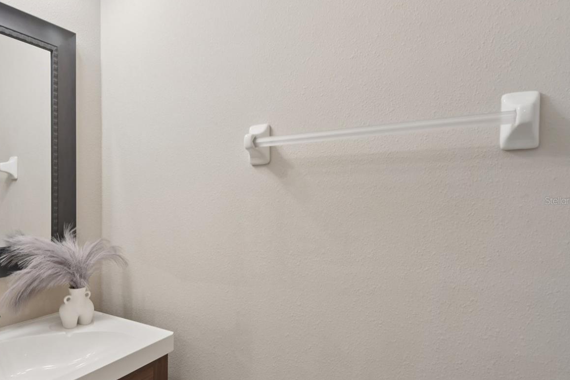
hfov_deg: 76.5
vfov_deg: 57.1
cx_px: 197
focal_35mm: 22
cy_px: 201
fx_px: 348
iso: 400
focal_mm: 16
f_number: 8
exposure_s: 1/15
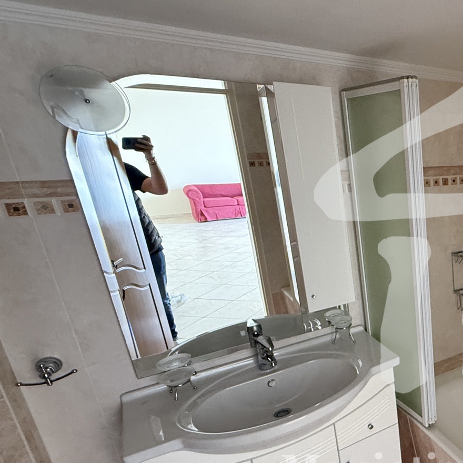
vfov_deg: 58.6
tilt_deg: -17.4
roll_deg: +0.0
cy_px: 279
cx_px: 500
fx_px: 409
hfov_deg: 45.6
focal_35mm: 27
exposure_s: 1/60
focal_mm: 2.22
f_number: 2.2
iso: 400
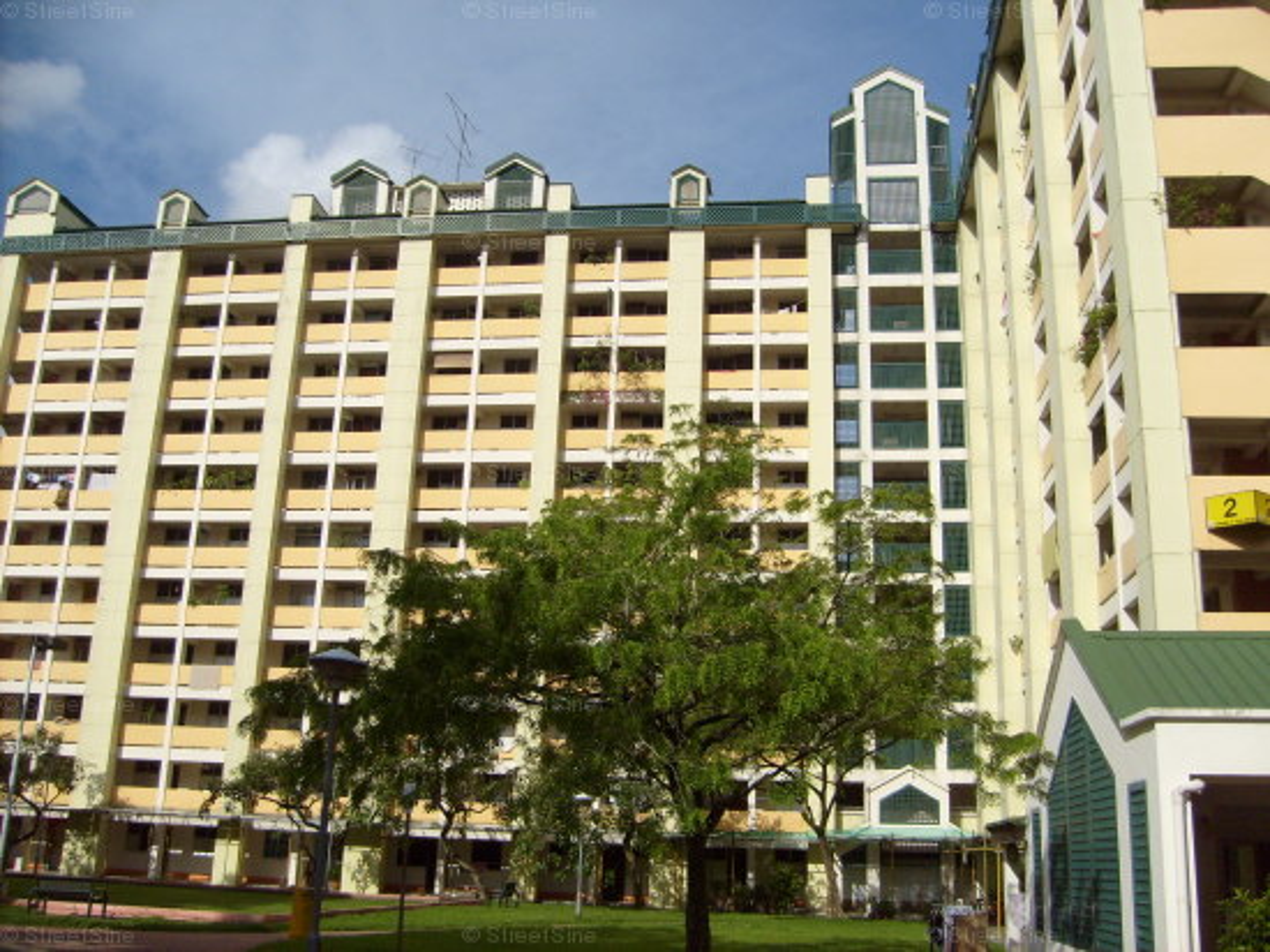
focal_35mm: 35
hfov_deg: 52.6
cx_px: 635
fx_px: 1284
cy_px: 476
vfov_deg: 40.7
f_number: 7.1
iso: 80
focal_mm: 5.8
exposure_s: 1/500
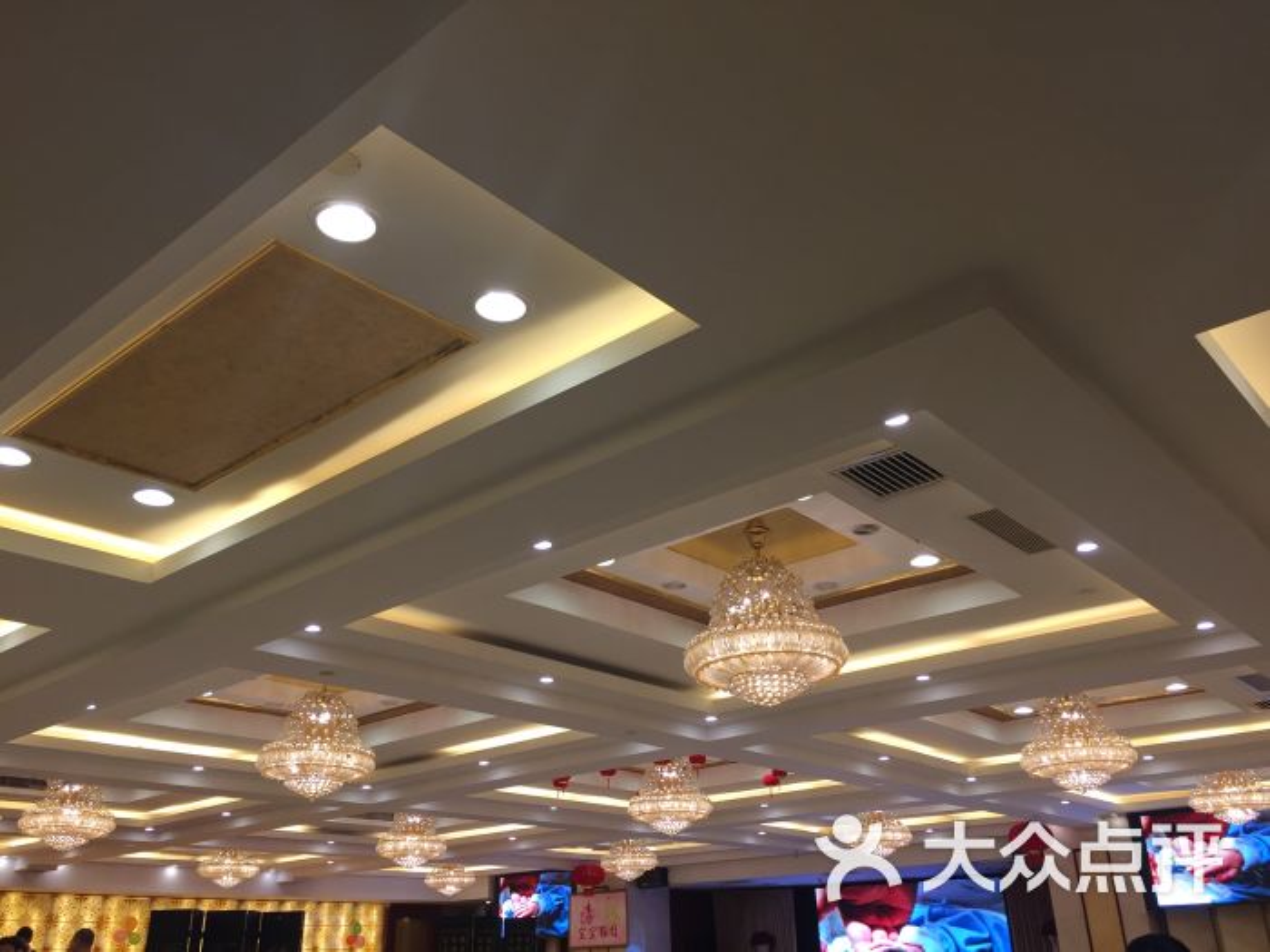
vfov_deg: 48.2
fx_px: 1064
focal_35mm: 29
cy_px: 476
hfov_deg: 61.7
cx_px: 635
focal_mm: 4.15
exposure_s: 1/50
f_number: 2.2
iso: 32
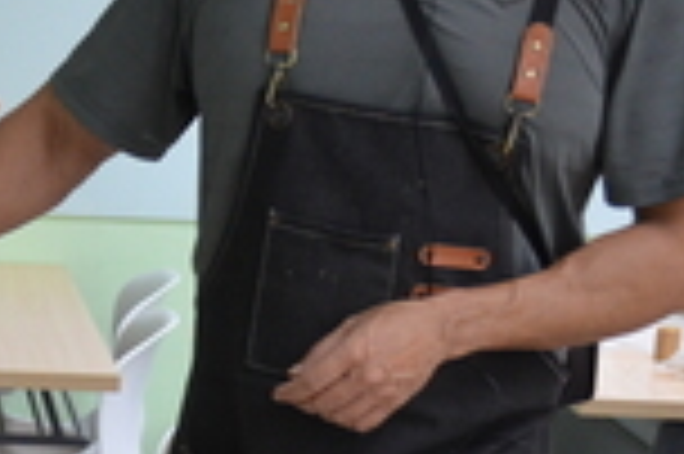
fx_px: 2619
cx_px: -324
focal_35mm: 138
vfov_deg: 9.8
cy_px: 450
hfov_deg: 14.0
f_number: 3.8
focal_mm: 20
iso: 1000
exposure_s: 1/125
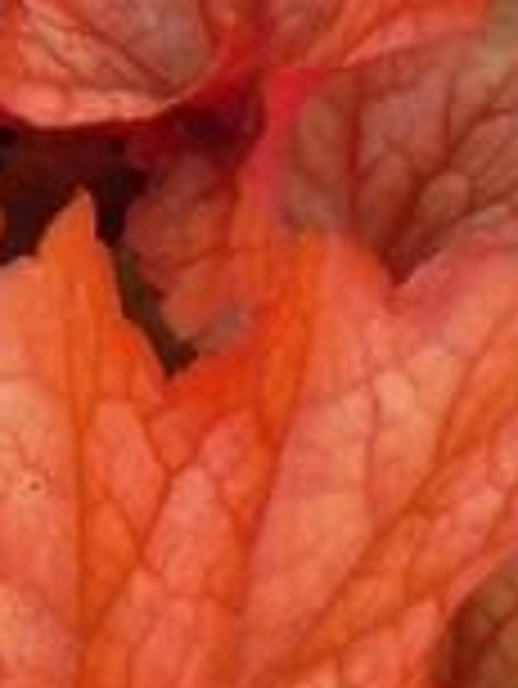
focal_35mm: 611
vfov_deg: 3.2
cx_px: 360
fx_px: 12174
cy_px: 1434
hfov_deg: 2.4
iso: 160
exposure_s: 1/80
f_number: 4.5
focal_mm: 20.8
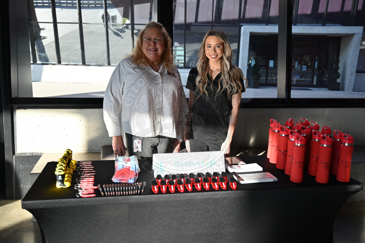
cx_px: 182
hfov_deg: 58.7
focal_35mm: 32
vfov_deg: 41.1
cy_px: 122
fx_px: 324
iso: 320
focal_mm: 32
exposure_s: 1/250
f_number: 4.2
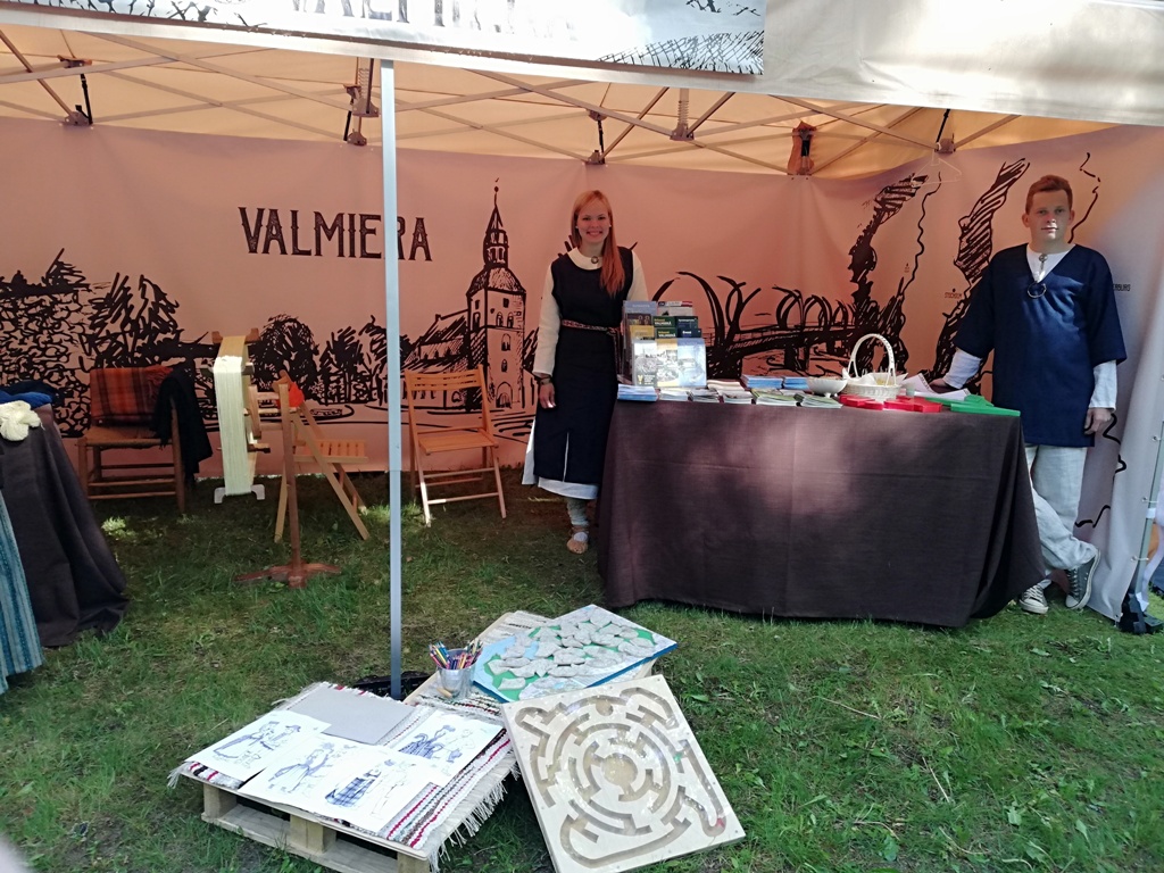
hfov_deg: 67.3
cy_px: 436
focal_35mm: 26
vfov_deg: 53.1
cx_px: 582
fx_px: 874
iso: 125
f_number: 2.2
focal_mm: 3.81
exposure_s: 1/60
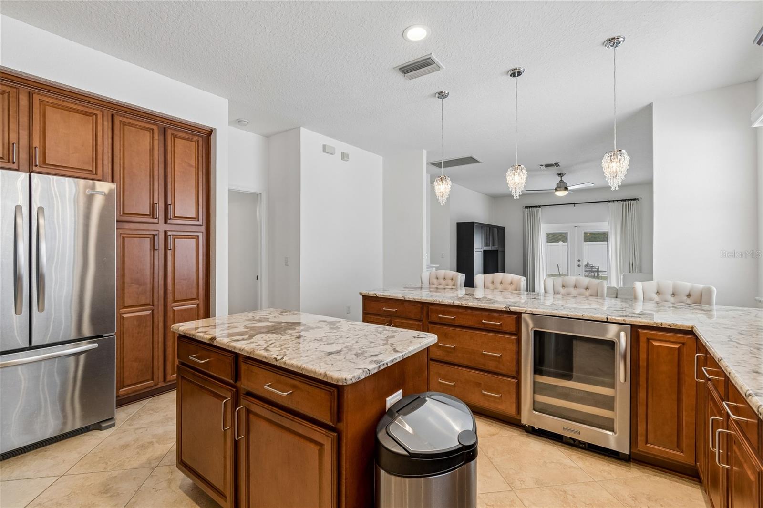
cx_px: 382
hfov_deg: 100.4
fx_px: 318
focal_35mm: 15
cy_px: 254
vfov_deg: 77.3
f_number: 7.1
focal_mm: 10
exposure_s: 1/6
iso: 100
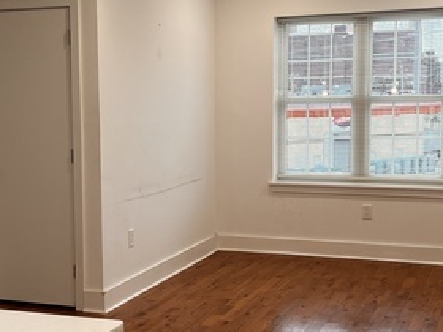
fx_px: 793
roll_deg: +0.9
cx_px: 172
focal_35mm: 62
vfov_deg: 23.6
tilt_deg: -5.3
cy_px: 177
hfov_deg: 31.1
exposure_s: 1/120
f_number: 1.5
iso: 80
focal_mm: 5.7
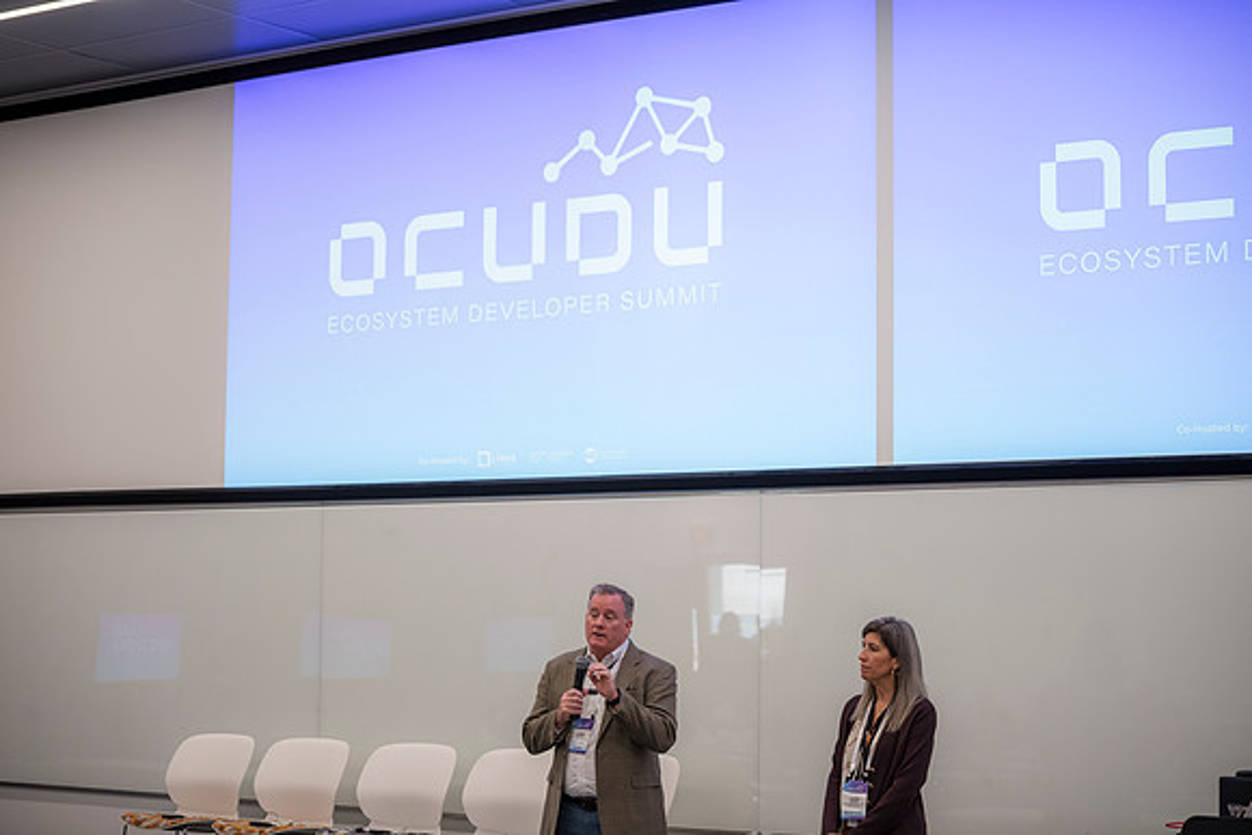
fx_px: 2435
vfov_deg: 19.5
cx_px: 626
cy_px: 418
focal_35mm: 70
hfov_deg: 28.8
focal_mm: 70
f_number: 2.8
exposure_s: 1/160
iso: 1000
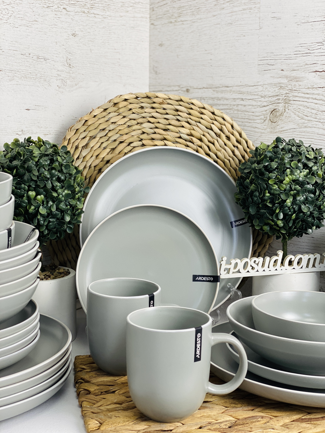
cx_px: 162
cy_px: 216
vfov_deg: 36.8
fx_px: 651
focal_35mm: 52
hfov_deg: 28.0
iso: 50
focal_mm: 6
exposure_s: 1/100
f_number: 2
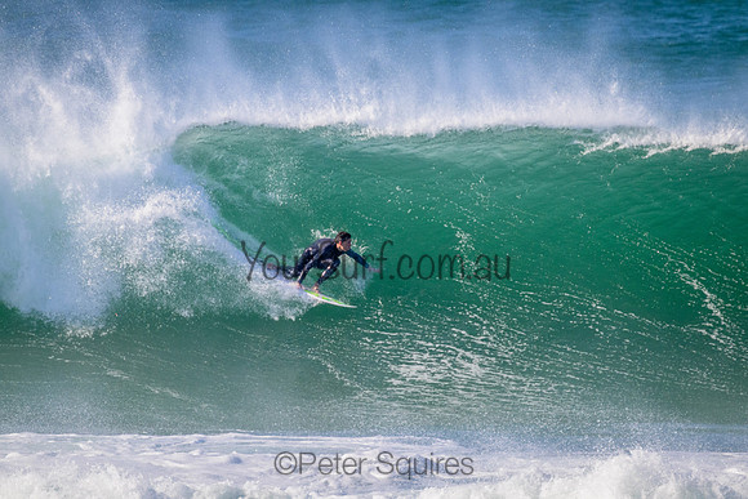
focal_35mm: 800
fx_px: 16625
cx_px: 374
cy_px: 250
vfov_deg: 1.7
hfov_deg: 2.6
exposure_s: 1/2000
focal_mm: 800
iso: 2500
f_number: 11
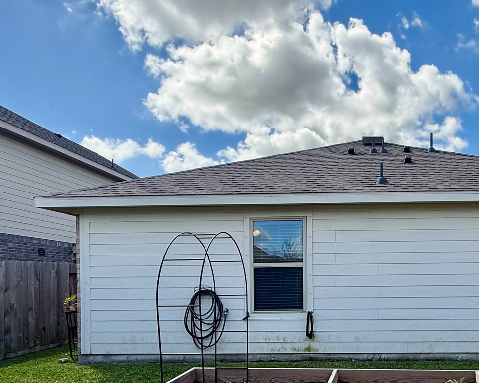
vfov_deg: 48.2
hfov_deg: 57.2
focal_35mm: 29
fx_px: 411
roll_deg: +0.3
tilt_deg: +0.5
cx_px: 363
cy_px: 283
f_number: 2.2
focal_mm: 2.22
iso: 64
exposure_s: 1/1656
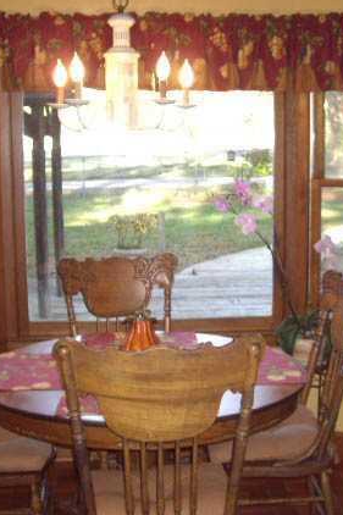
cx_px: 204
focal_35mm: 60
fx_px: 858
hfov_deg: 22.6
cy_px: 262
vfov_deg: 33.4
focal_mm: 6.2
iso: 200
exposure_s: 1/80
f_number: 2.7
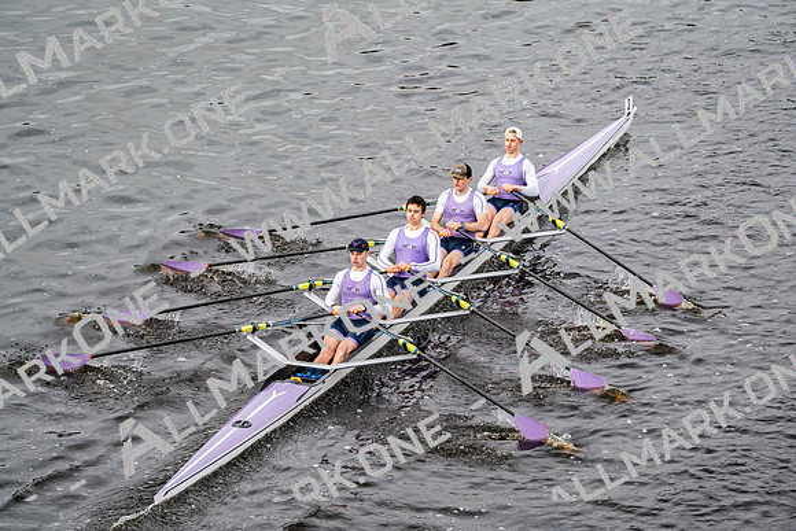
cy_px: 266
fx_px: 4423
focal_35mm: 200
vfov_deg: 6.9
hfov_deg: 10.3
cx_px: 398
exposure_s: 1/2000
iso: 320
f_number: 2.8
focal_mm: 200
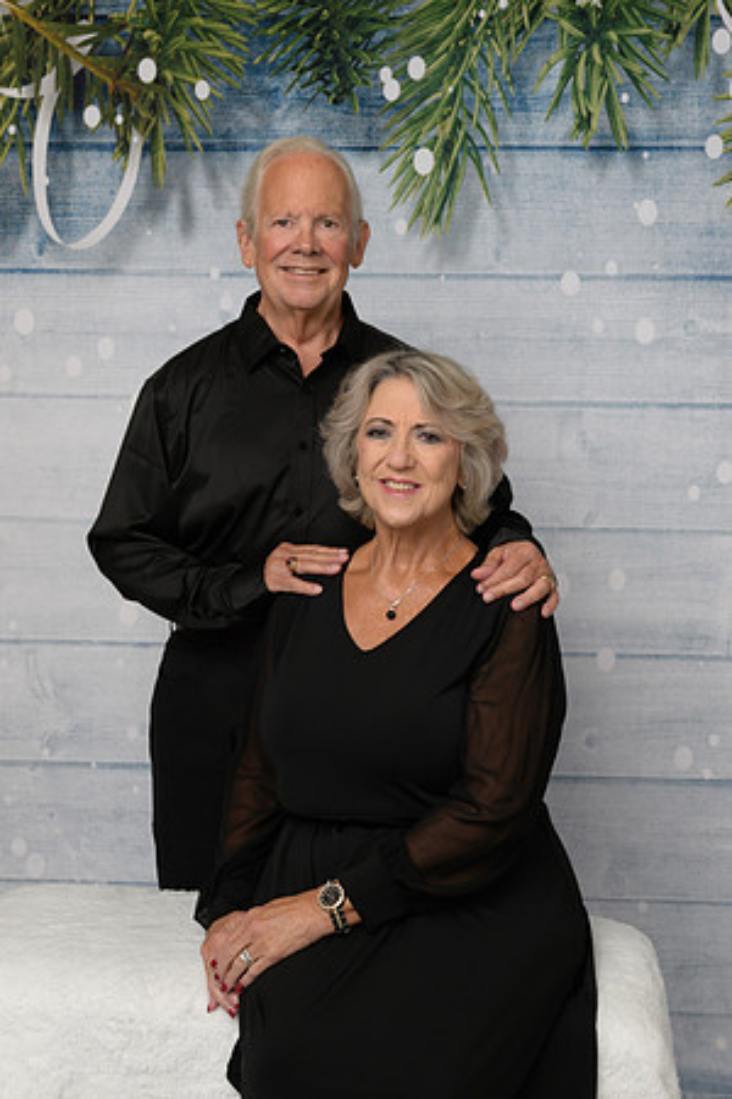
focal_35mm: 52
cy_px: 550
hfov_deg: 26.0
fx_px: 1586
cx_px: 366
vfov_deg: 38.2
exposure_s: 1/125
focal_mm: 52
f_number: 10
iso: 400
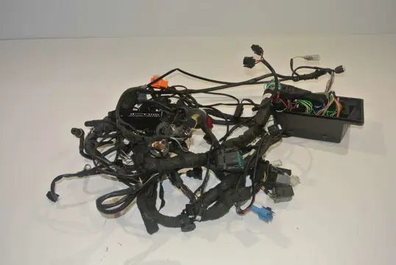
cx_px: 198
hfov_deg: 53.1
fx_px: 396
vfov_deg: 37.0
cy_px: 132
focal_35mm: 36
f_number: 4
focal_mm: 13.6
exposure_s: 1/60
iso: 200
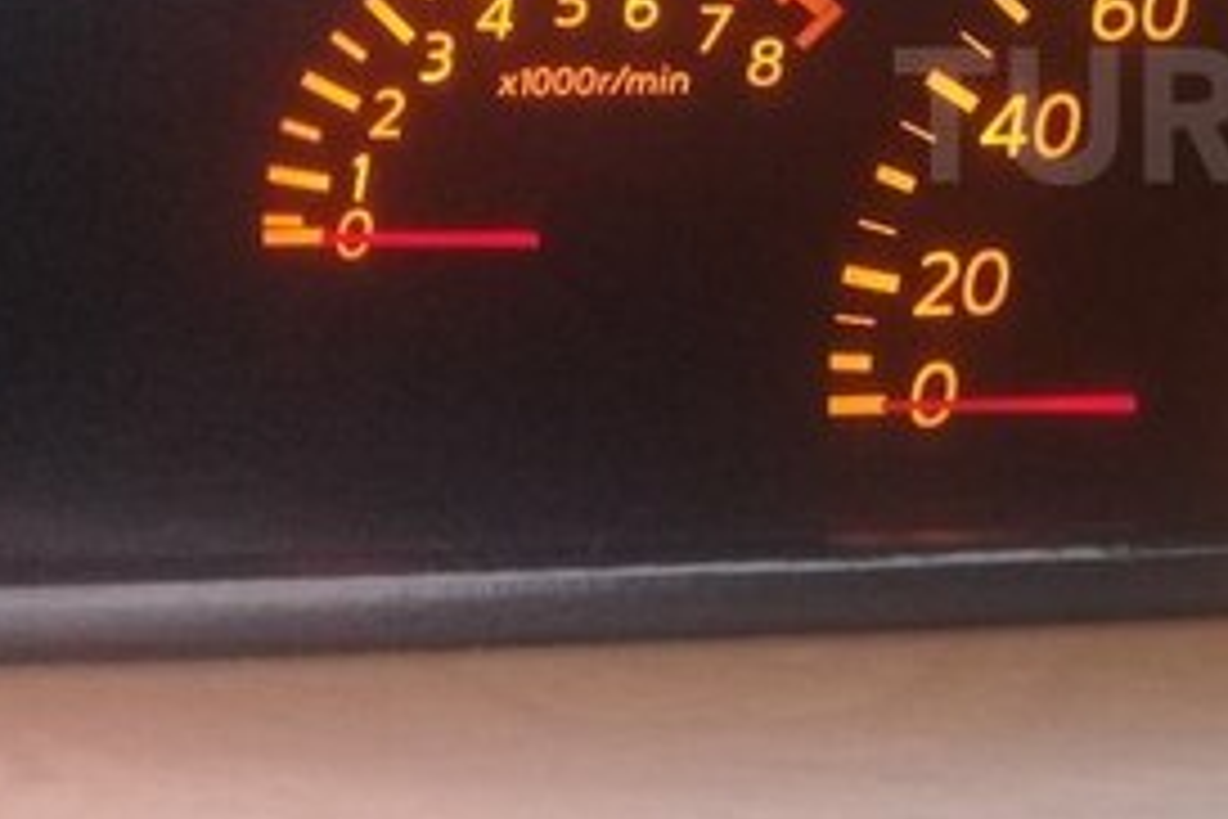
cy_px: 115
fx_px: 2660
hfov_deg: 24.3
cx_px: 1354
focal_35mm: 78
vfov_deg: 17.3
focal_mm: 3.3
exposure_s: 1/33
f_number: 2.2
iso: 160
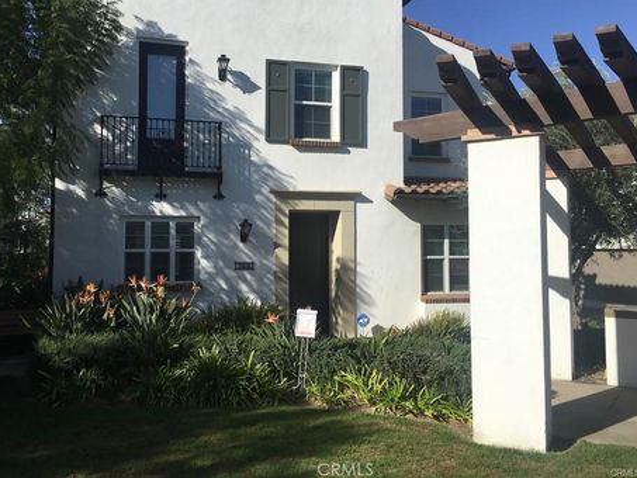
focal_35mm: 32
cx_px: 294
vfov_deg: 44.1
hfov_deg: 56.7
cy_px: 216
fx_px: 589
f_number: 2.2
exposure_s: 1/2959
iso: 25
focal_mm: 4.15
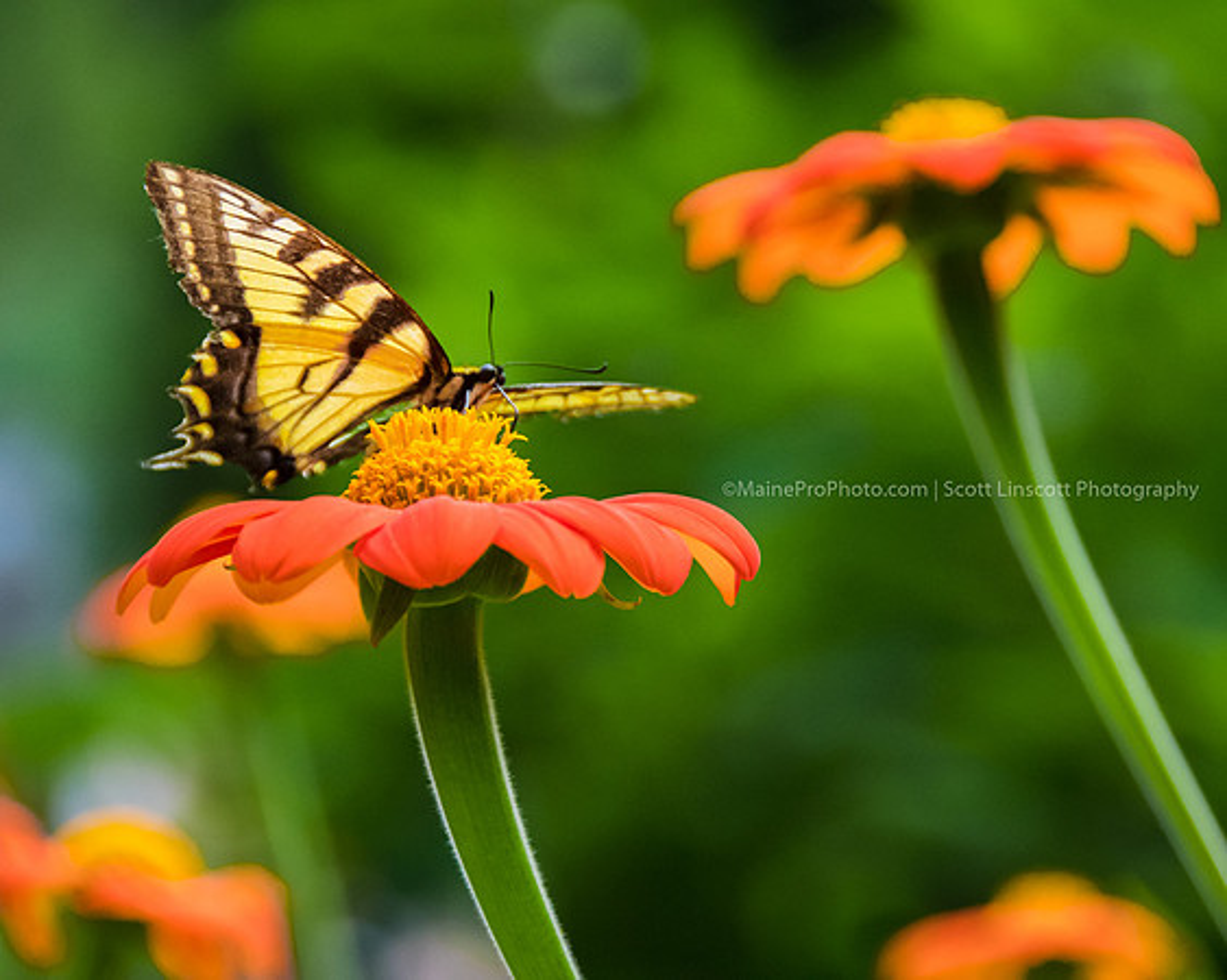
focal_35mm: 254
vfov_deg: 6.1
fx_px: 9207
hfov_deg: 7.6
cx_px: 584
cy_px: 490
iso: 2000
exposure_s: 1/5000
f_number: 5.6
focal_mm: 150
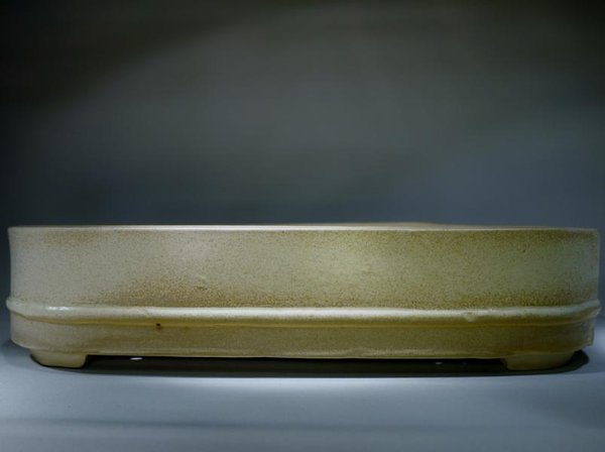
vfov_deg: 41.7
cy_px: 226
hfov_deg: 54.0
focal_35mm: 34
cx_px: 302
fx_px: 593
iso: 100
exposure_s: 1/100
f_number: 4
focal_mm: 17
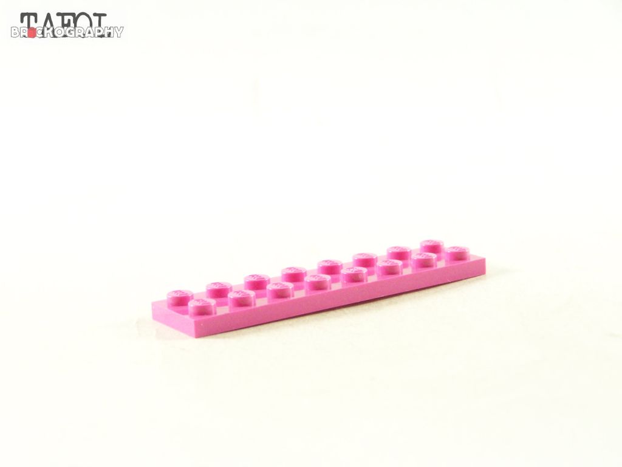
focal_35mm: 94
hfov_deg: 20.9
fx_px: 1689
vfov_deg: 15.7
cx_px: 311
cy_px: 234
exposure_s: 1/60
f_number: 3.2
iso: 400
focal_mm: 15.6
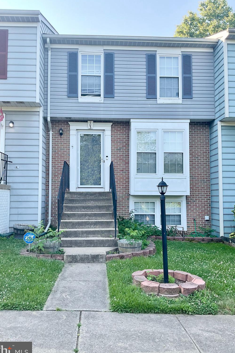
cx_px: 109
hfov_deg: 42.3
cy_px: 180
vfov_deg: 60.3
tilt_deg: +2.9
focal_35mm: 31
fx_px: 304
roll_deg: +0.1
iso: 16
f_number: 1.8
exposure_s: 1/229
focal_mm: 3
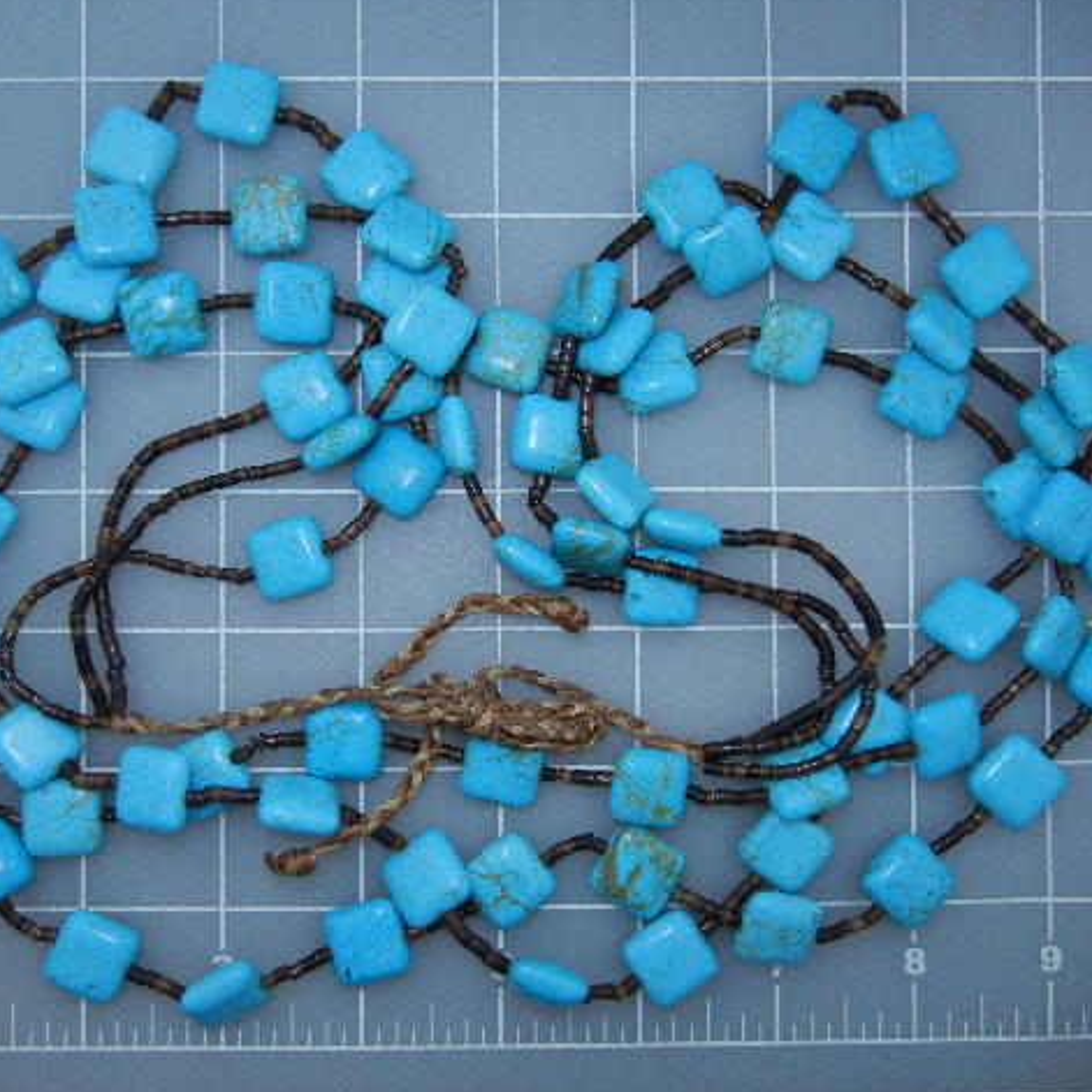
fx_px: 1285
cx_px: 501
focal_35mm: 36
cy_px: 540
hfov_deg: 46.0
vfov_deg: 46.0
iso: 279
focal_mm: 5.4
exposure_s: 1/30
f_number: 3.5
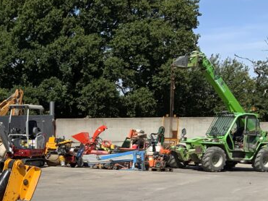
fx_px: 619
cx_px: -43
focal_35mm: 80
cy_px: 179
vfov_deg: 18.1
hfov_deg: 22.7
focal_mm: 3
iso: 20
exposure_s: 1/2427
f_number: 1.8
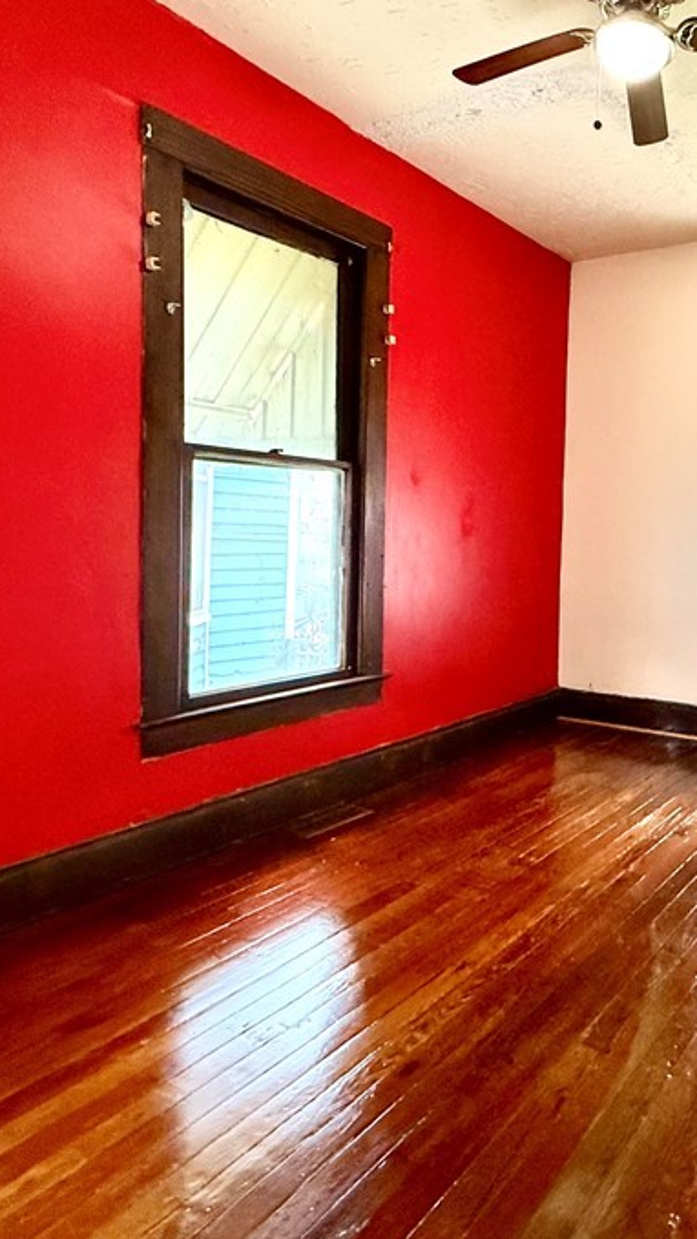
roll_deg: -1.7
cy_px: 555
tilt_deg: -0.1
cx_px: 648
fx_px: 756
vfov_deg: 78.4
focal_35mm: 23
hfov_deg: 44.3
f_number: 2.2
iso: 500
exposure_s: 1/60
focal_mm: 2.22
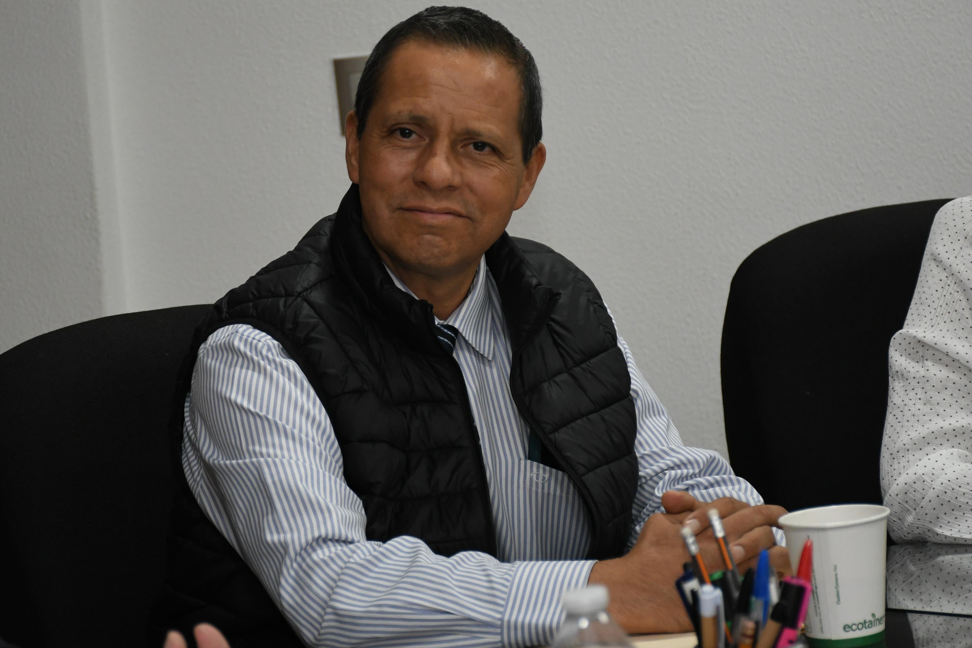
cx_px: 421
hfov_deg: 16.5
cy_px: 276
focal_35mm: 124
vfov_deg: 11.1
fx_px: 3348
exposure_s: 1/100
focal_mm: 70
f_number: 5
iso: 1600
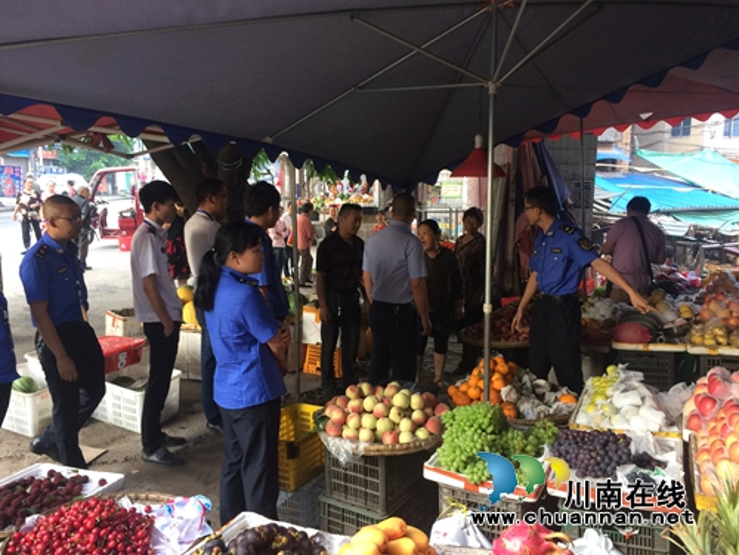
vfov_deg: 48.2
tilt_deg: -8.9
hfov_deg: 61.7
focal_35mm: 29
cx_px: 370
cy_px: 278
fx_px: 619
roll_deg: -0.8
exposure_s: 1/33
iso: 50
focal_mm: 4.15
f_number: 2.2
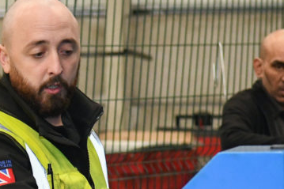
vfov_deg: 5.9
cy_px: 190
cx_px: -53
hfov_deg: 8.7
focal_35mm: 234
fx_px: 1845
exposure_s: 1/250
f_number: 4
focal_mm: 55
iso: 3200
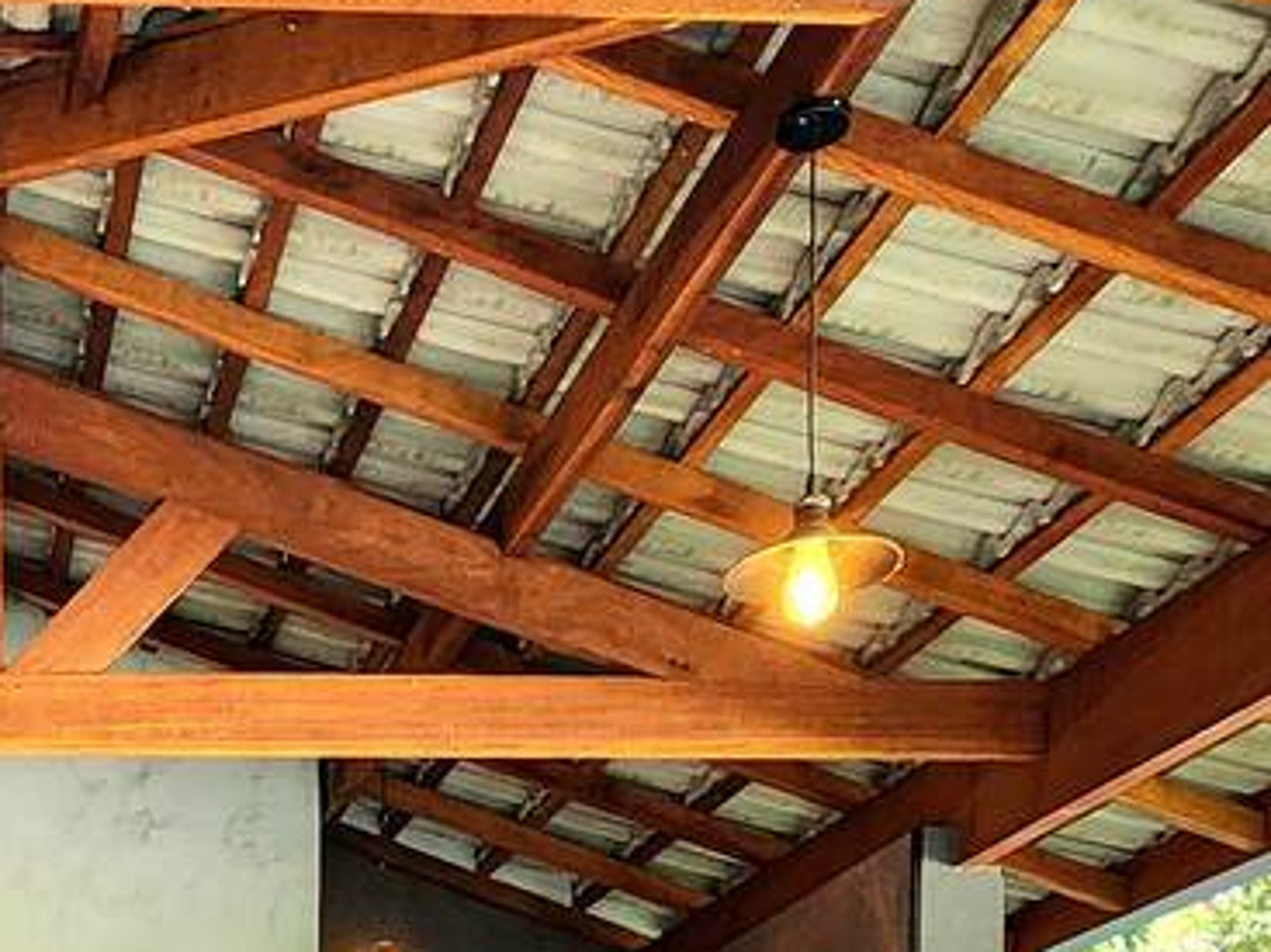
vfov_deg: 22.5
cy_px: 1485
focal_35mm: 51
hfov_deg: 34.1
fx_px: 1872
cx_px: -3
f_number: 2.2
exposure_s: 1/60.2
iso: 250
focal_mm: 2.2
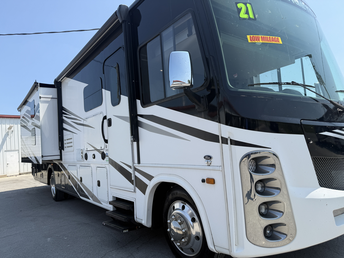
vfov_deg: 56.8
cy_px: 129
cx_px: 172
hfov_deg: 71.6
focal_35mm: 24
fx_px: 239
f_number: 1.78
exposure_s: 1/3425
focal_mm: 6.76
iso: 80
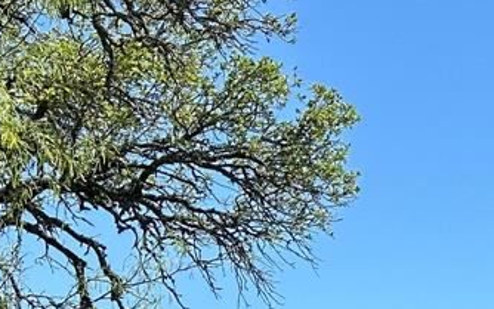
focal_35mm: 156
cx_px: 617
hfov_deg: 13.0
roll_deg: -0.5
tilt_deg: +2.1
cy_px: 529
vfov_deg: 8.2
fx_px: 2101
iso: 64
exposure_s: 1/3876
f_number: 1.78
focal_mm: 6.86
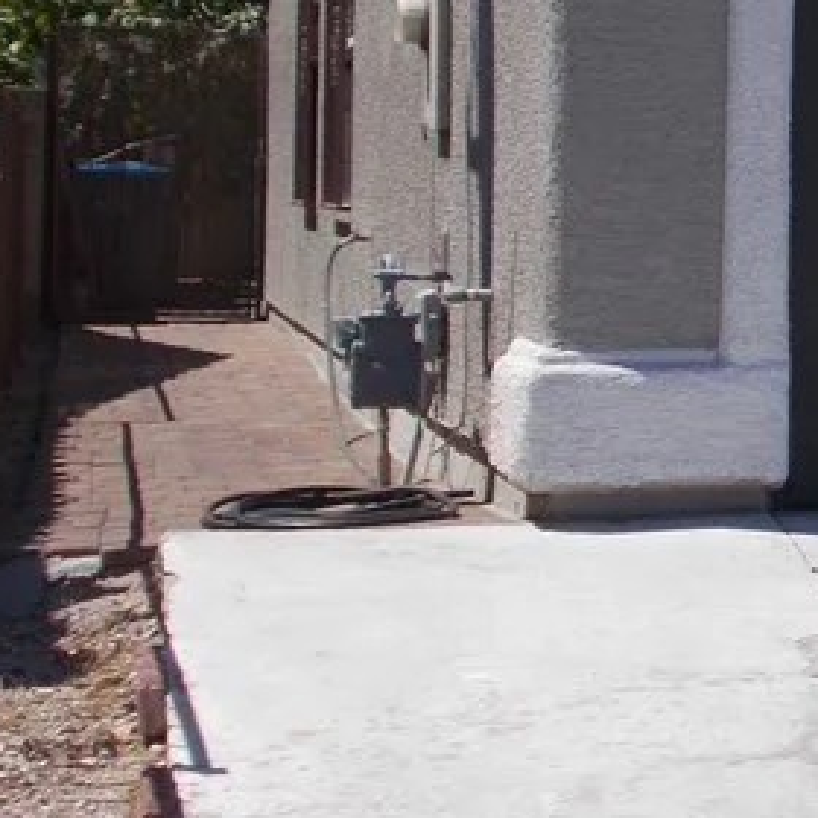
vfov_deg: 13.8
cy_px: 228
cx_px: 1461
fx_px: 3369
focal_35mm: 126
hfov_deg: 12.6
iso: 80
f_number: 9.8
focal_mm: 6.9
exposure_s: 1/160
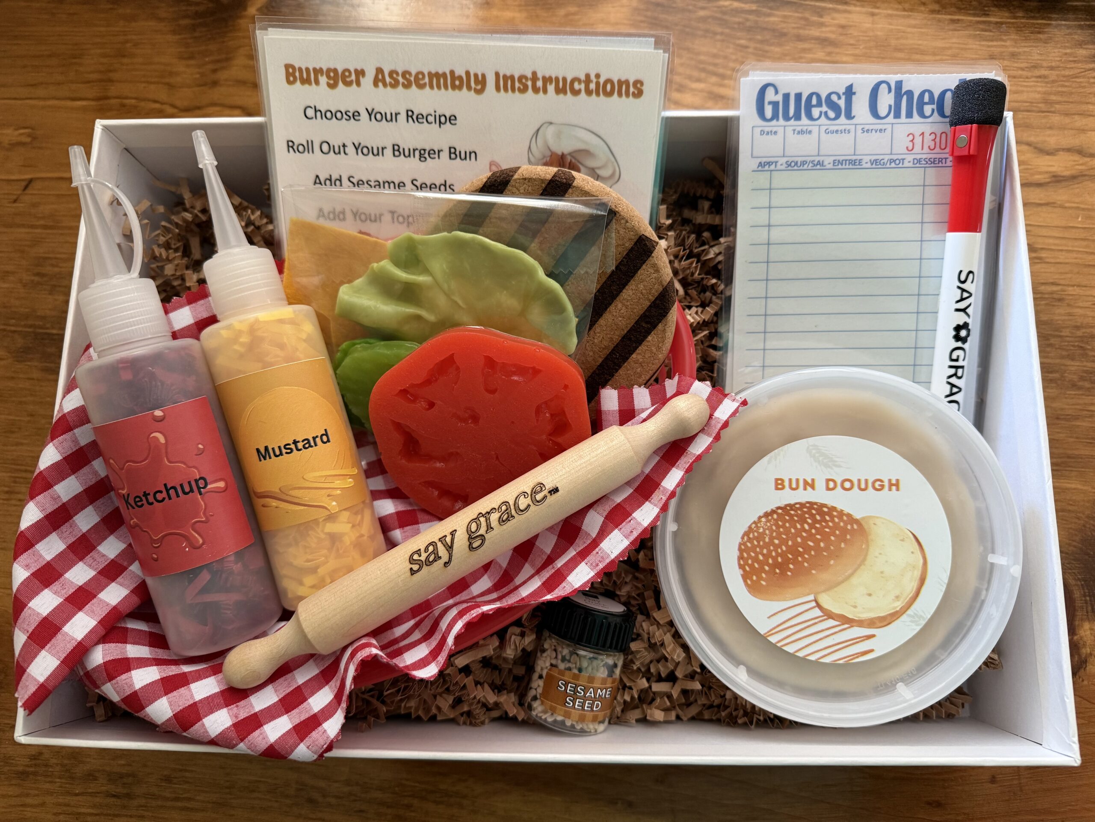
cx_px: 548
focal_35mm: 24
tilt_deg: -78.0
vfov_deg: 56.8
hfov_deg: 71.6
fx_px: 759
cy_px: 411
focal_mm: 6.76
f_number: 1.78
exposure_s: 1/60
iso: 250
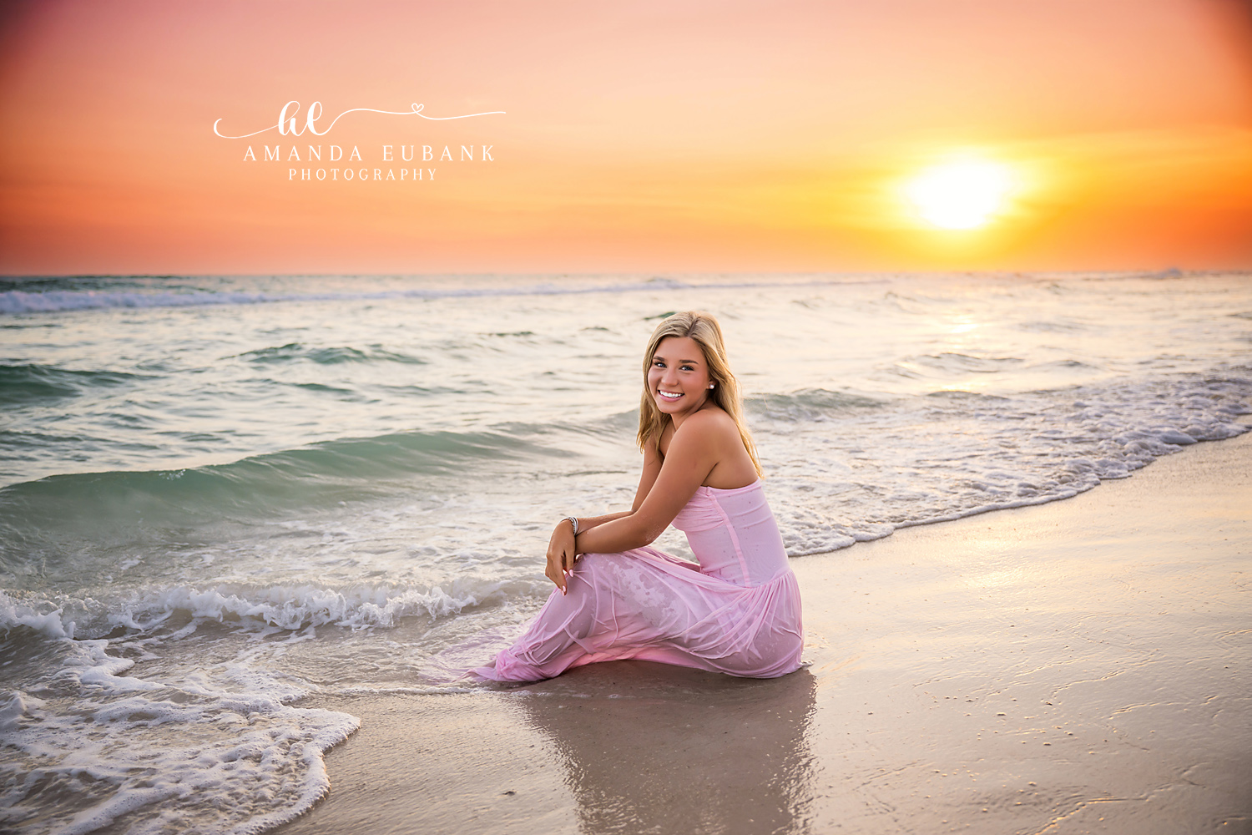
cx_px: 626
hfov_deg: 58.7
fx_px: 1113
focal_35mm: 32
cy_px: 418
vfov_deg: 41.1
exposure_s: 1/800
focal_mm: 32
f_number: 2.8
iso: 250
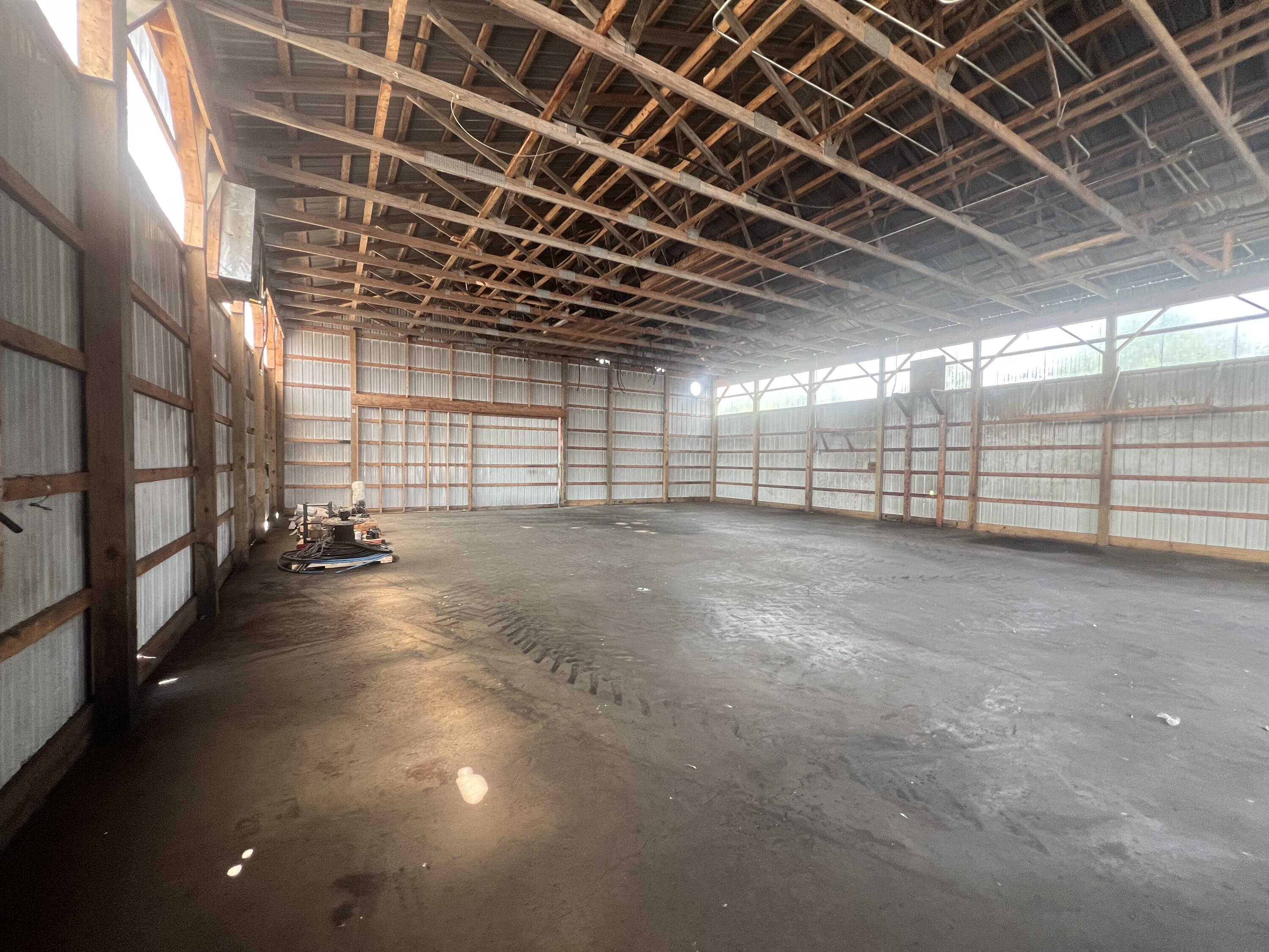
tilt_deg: -1.3
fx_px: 477
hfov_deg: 106.2
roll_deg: -0.6
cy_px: 476
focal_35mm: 13
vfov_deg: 89.9
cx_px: 634
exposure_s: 1/99
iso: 200
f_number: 1.8
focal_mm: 1.57
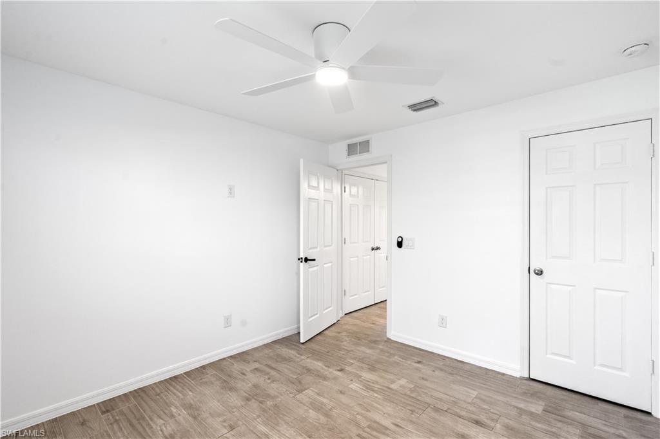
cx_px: 330
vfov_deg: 73.7
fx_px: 293
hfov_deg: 96.8
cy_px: 220
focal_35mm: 16
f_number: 8
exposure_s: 1/30
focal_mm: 16
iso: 400
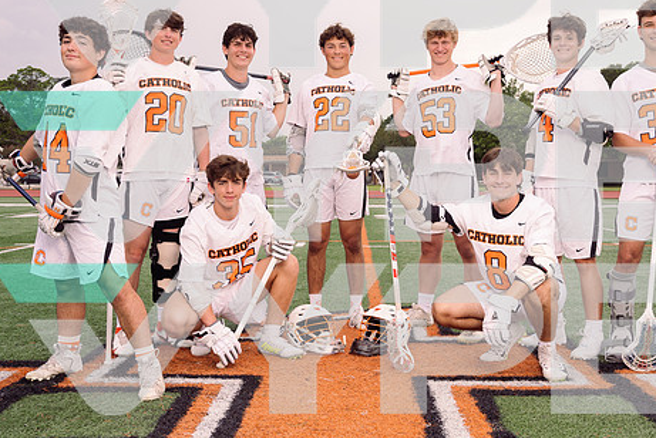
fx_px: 802
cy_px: 167
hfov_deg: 44.4
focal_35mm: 44
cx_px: 357
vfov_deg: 30.4
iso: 64
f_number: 7.1
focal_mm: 35
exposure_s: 1/200
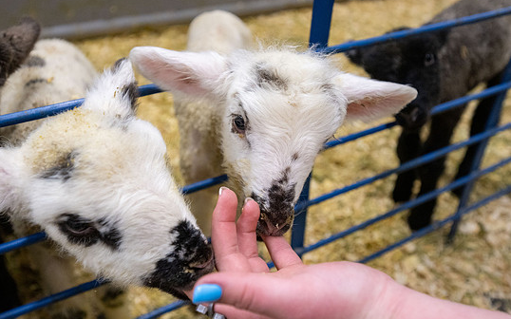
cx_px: 237
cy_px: 169
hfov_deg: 58.1
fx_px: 459
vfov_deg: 38.3
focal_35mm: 33
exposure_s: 1/200
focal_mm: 30
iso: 3200
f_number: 4
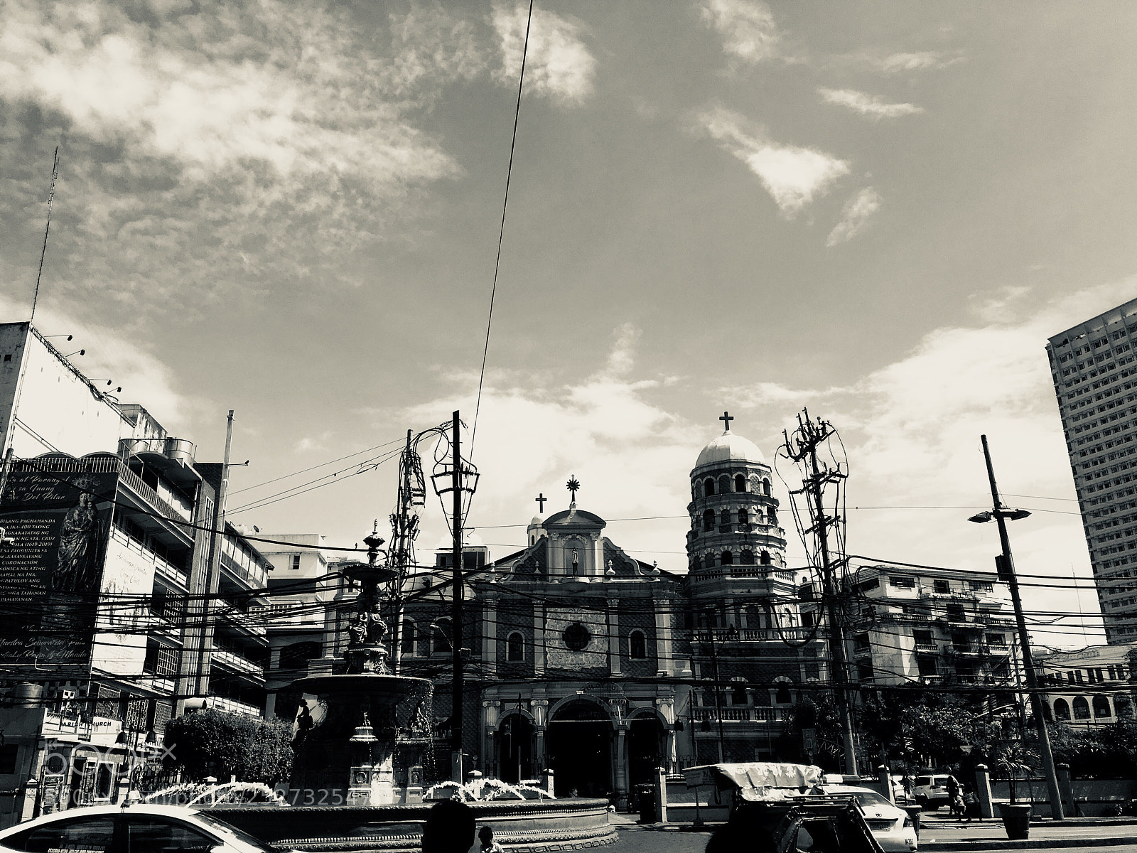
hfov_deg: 61.7
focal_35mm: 29
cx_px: 568
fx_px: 953
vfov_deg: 48.2
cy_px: 426
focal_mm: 4.15
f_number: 2.2
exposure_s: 1/2747
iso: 25
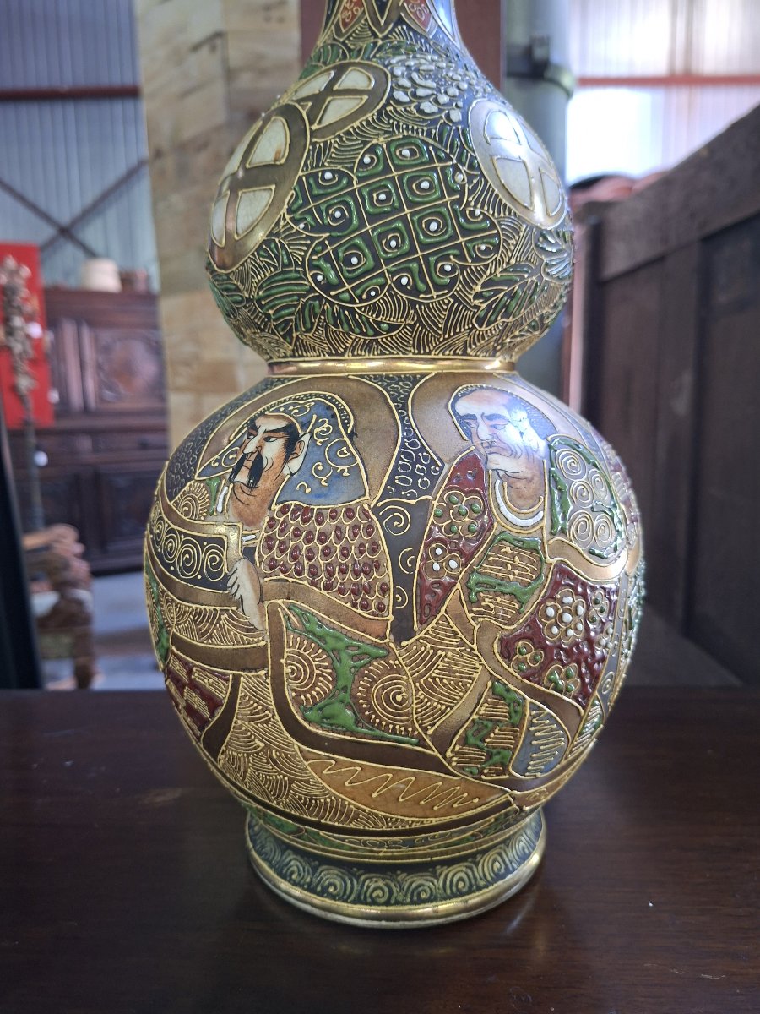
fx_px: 673
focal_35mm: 23
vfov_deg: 73.9
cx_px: 380
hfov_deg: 58.9
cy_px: 507
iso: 400
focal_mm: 5.54
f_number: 1.8
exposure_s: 1/25
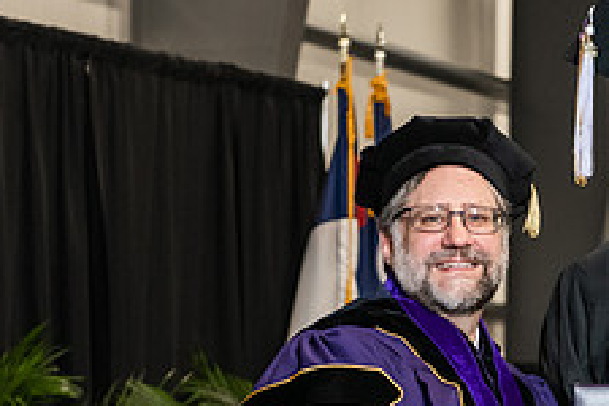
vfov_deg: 8.0
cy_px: 388
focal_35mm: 170
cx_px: 528
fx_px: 2876
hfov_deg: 12.0
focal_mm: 66
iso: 2500
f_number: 5
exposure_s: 1/200
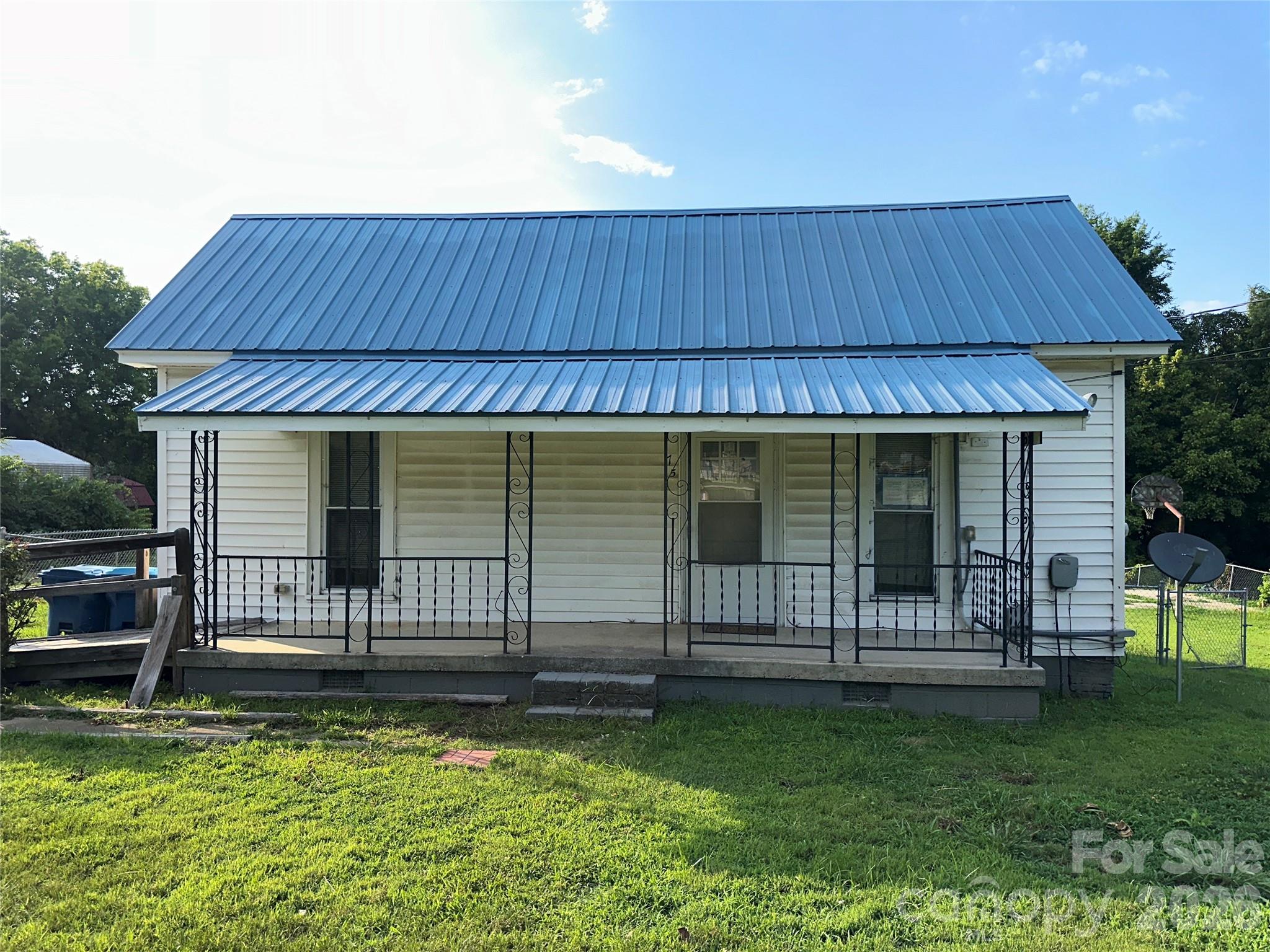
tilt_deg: -0.6
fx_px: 881
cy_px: 476
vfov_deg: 56.8
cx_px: 635
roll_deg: -1.0
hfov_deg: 71.6
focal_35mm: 24
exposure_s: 1/3356
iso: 64
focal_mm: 6.86
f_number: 1.78
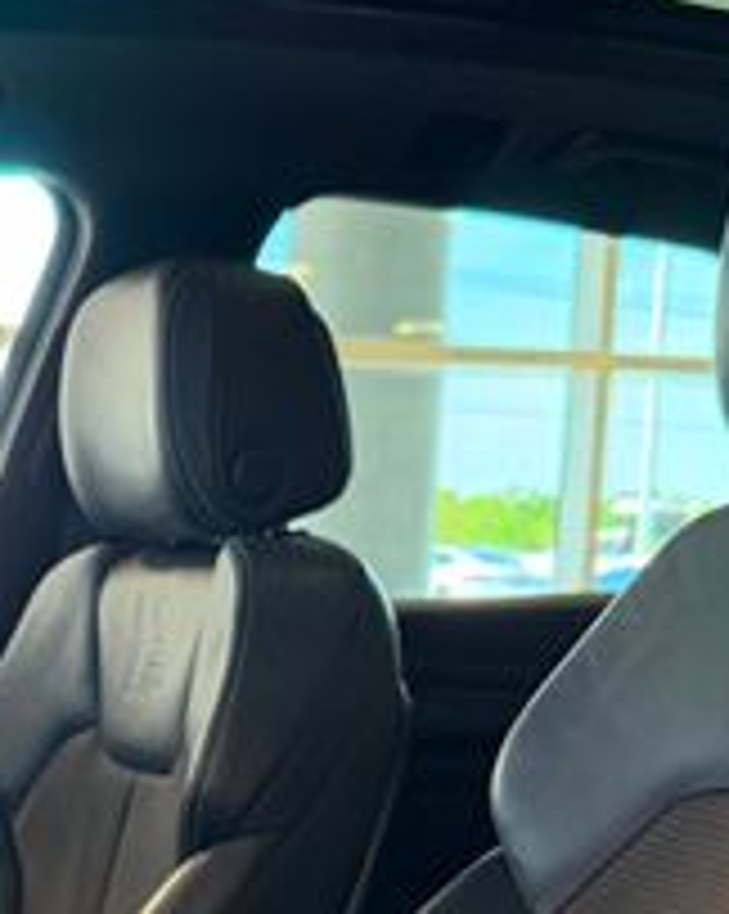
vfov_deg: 24.2
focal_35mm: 74
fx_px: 1999
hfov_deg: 20.0
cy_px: 991
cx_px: -4
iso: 320
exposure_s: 1/60
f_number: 1.78
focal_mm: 6.76
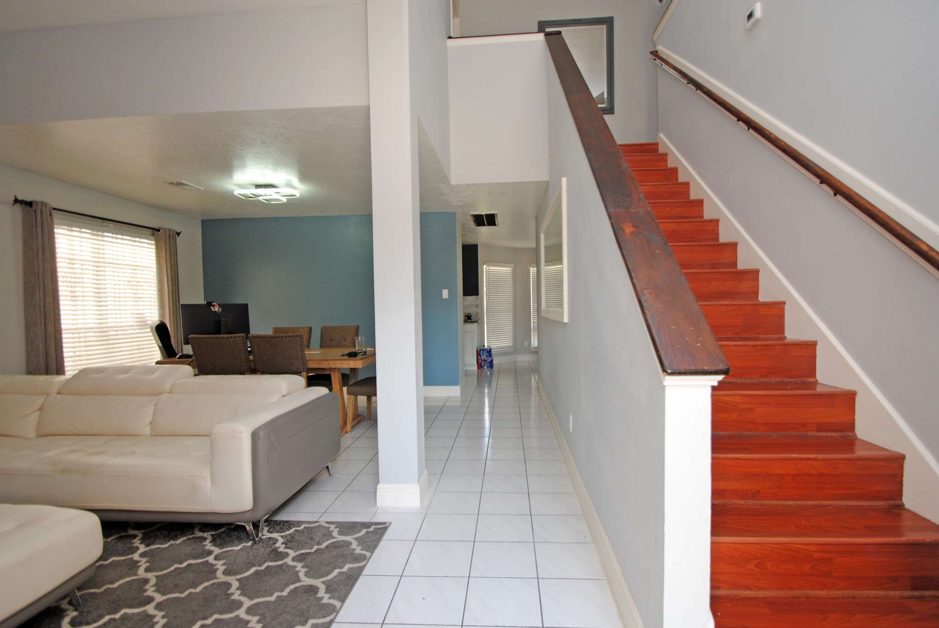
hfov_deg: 96.7
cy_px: 319
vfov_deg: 73.9
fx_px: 418
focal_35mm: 16
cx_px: 474
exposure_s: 1/60
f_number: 4
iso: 200
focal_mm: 10
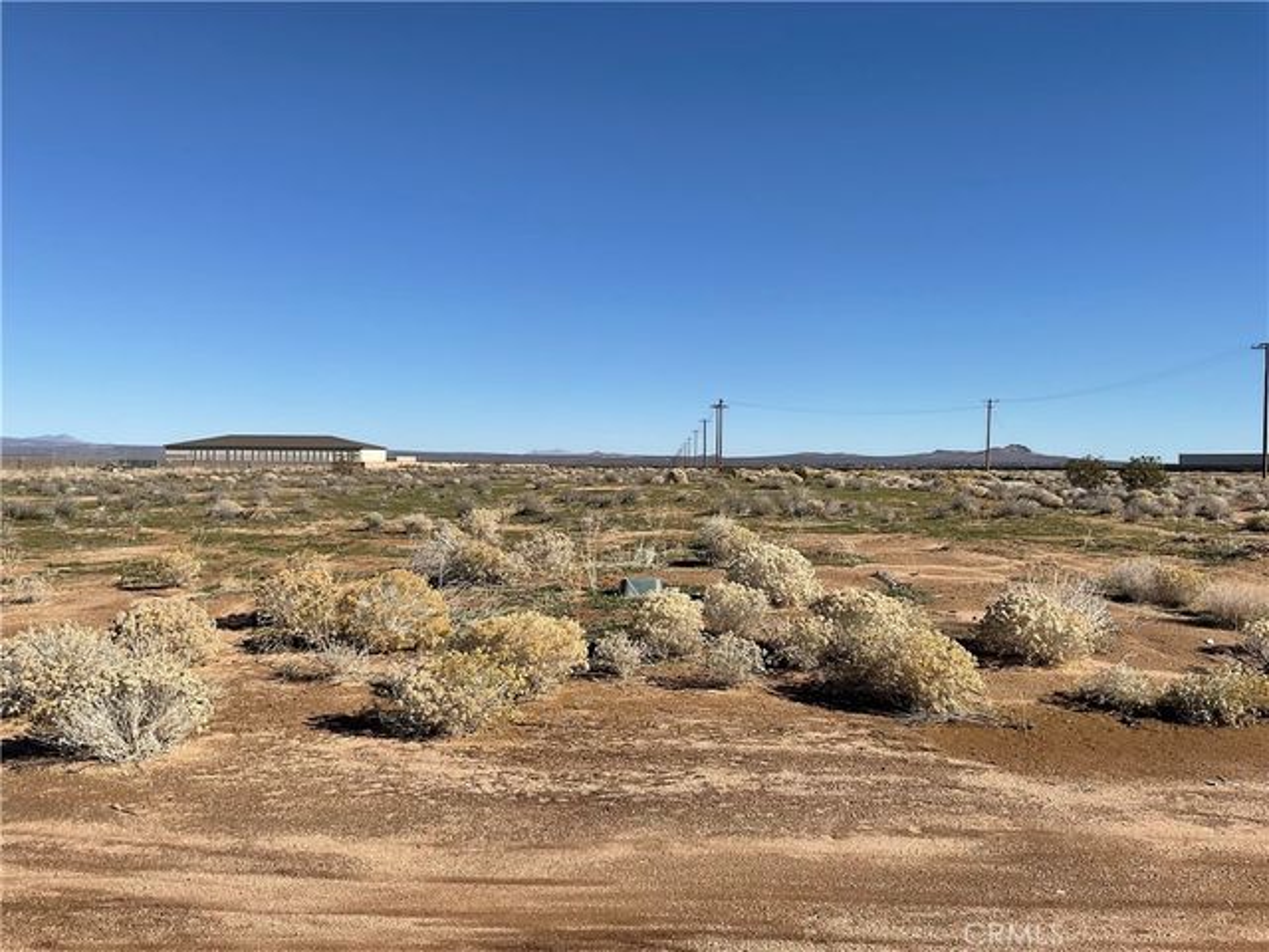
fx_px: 1063
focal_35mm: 29
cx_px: 634
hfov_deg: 61.7
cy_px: 476
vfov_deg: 48.2
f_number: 1.8
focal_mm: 3
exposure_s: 1/3322
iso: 20
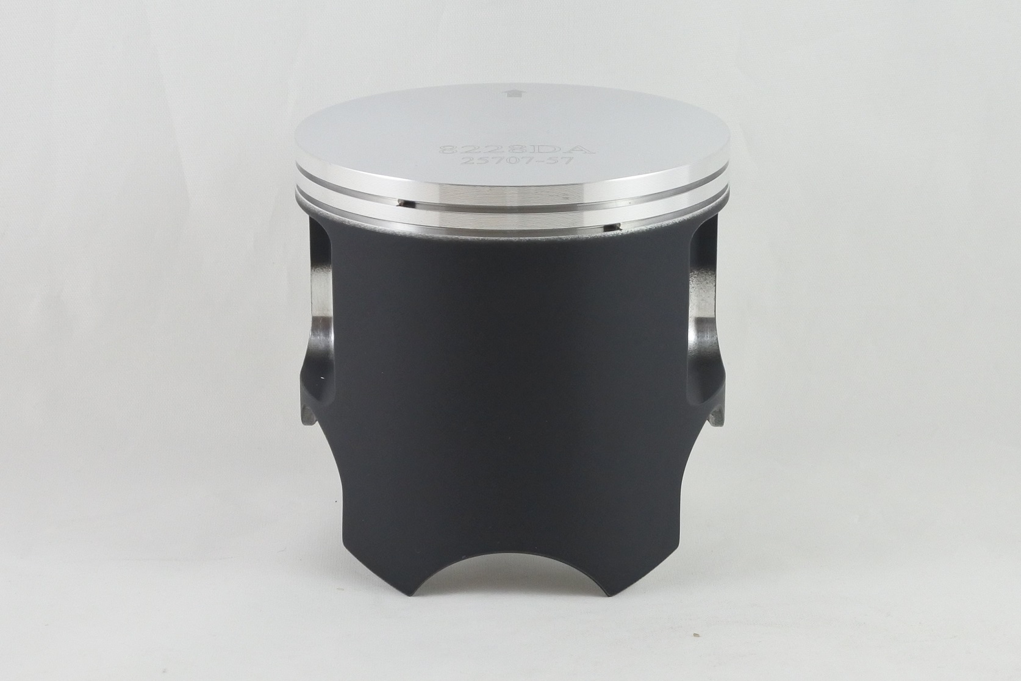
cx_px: 510
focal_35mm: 49
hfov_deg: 40.3
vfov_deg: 27.5
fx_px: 1390
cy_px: 340
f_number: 4.5
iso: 500
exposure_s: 1/125
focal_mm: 18.4
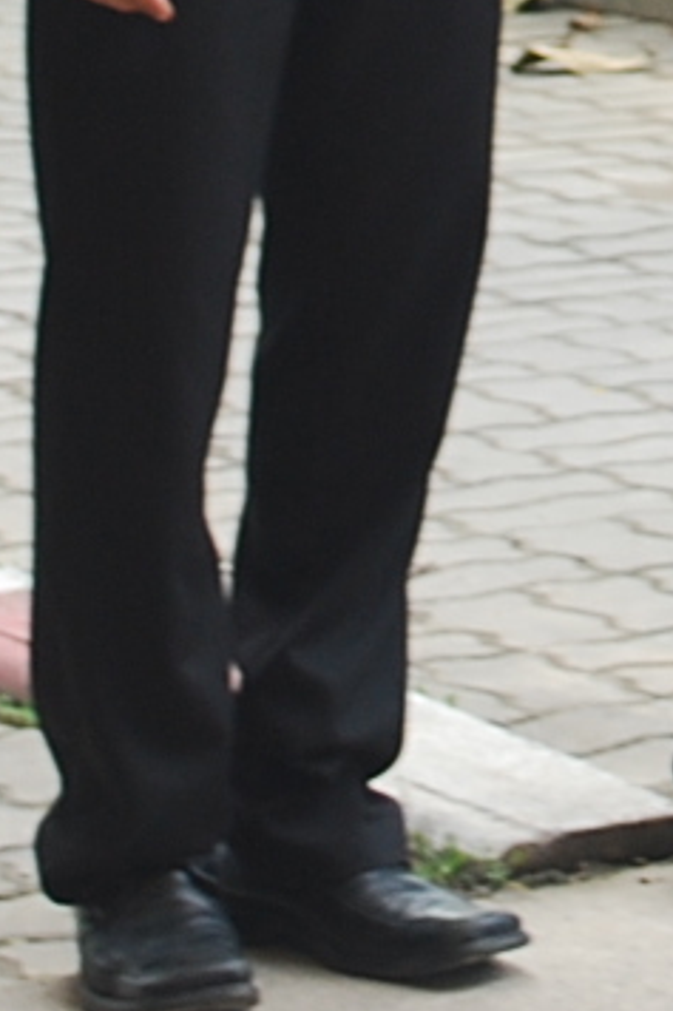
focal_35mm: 278
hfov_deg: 4.9
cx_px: 1301
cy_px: -770
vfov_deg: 7.2
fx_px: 7803
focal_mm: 34
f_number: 5
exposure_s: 1/100
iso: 200
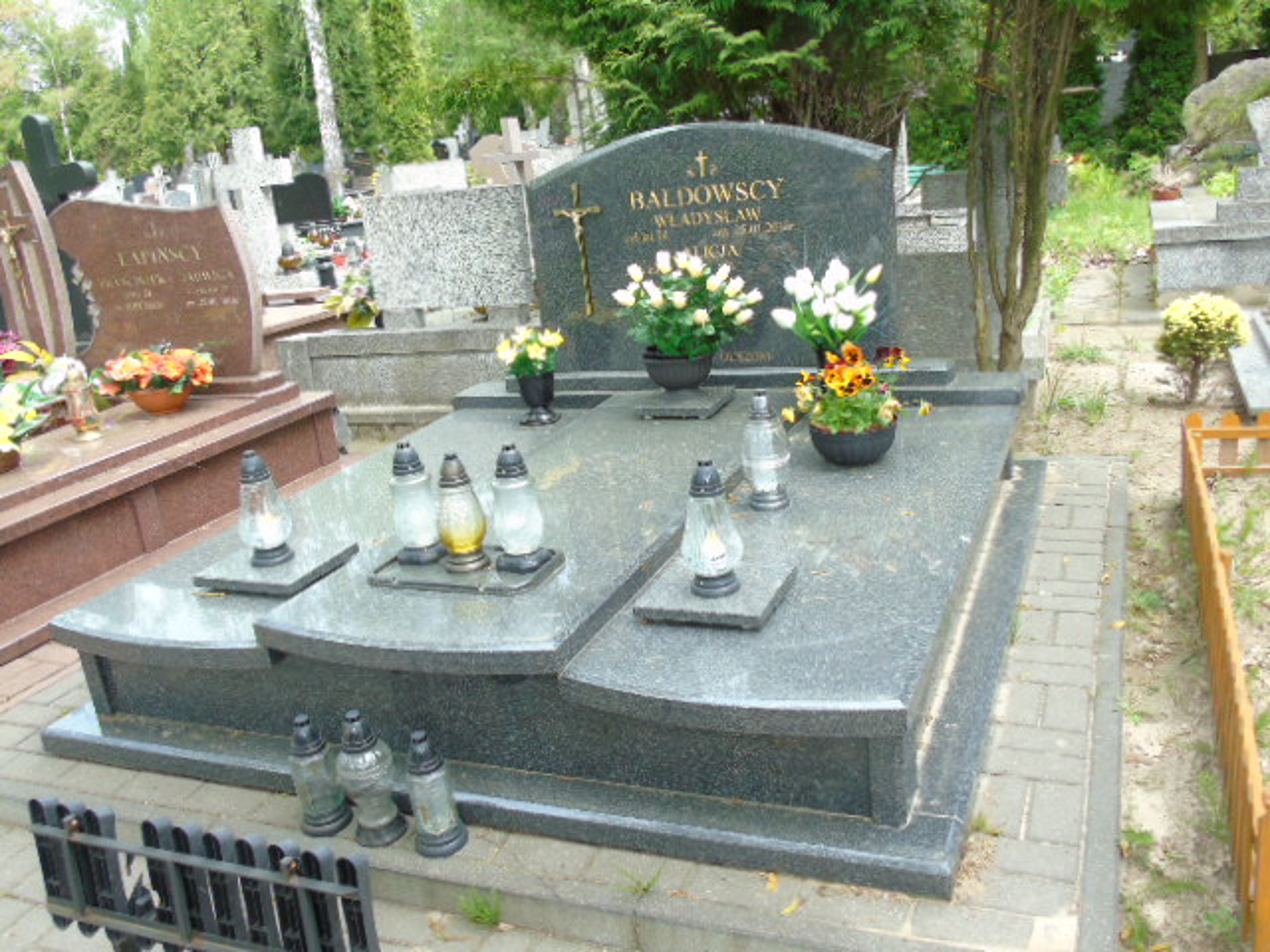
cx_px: 635
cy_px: 476
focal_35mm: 29
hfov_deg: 61.7
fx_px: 1064
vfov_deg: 48.2
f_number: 3.6
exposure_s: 1/80
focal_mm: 5.2
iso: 80
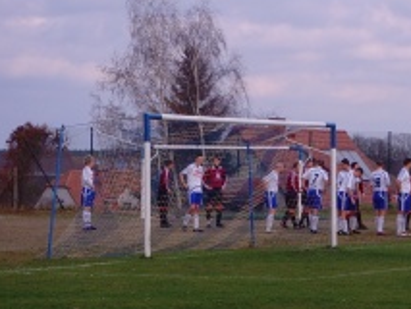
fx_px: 2649
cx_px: 403
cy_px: 144
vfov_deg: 6.7
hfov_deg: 8.8
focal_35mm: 223
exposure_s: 1/350
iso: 80
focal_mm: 16
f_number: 4.4
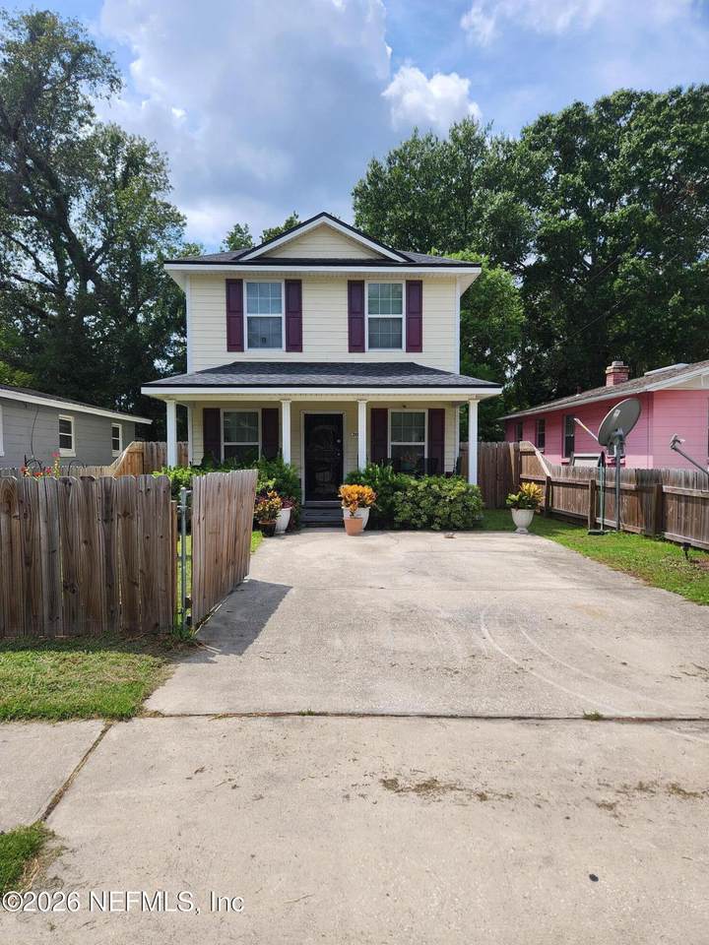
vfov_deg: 73.9
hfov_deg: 58.9
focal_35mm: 23
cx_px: 354
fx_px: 628
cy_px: 472
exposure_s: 1/2054
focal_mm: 5.4
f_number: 1.8
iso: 20
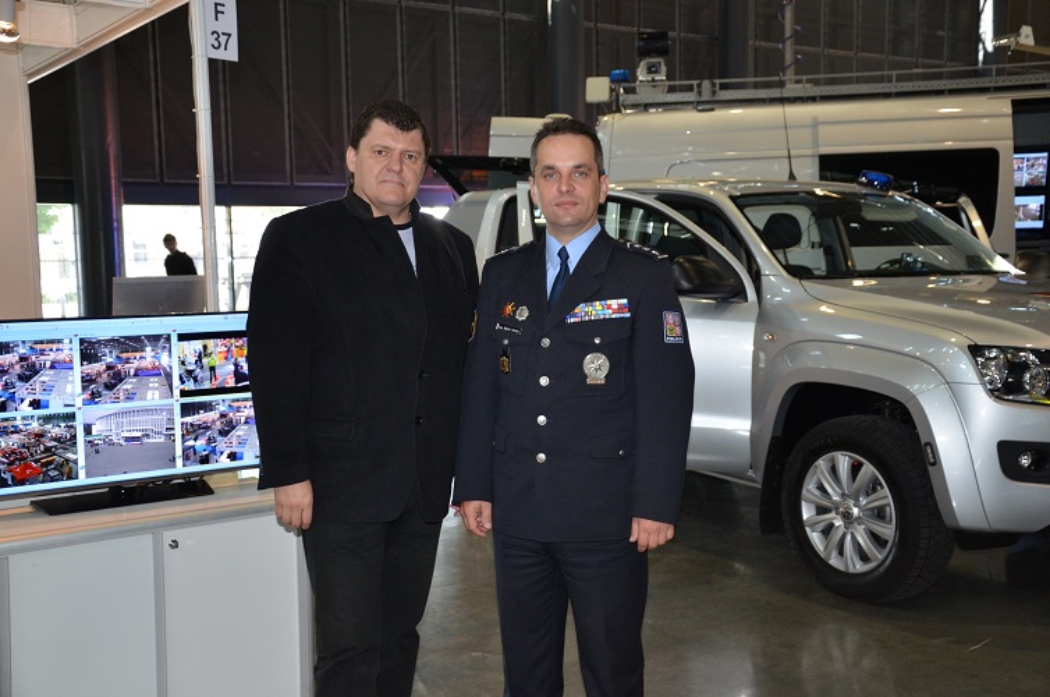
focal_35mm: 42
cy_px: 348
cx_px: 525
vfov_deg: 31.8
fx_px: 1223
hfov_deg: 46.5
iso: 800
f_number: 4
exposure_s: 1/60
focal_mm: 28
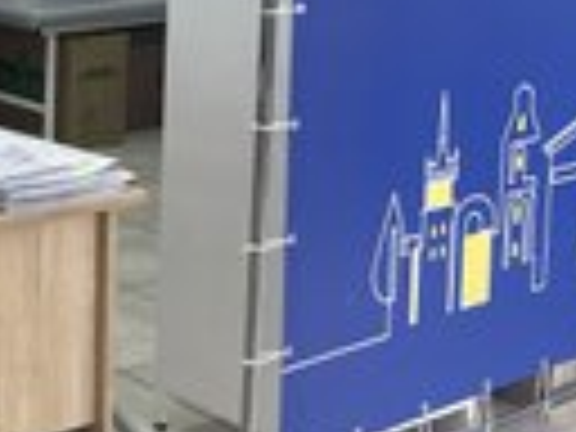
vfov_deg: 17.7
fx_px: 1348
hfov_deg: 21.6
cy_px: -27
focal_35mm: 81
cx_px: -194
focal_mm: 4.2
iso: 125
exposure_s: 1/100
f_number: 1.6
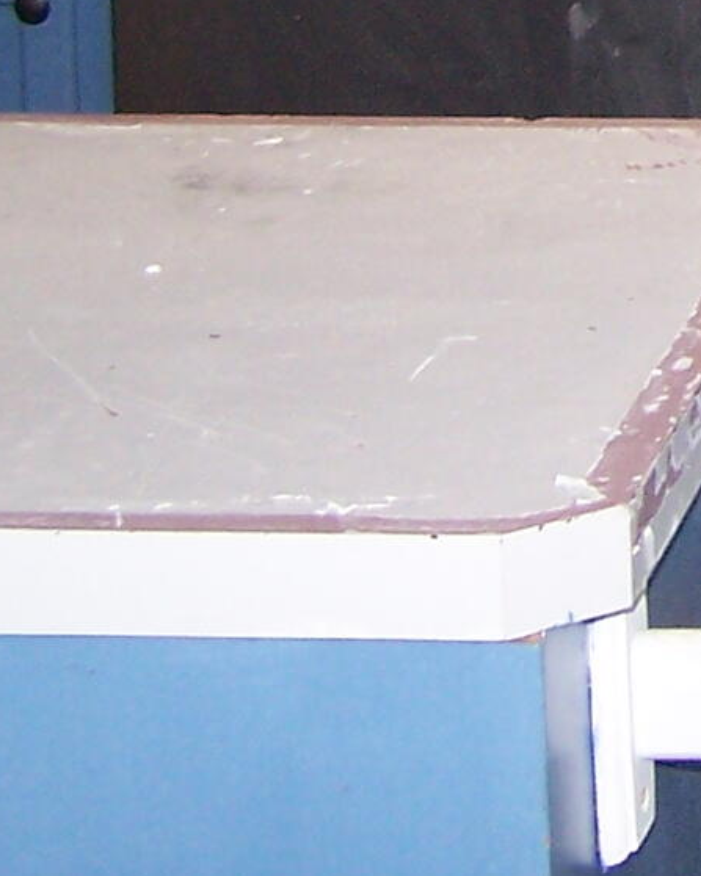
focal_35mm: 171
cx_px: 1628
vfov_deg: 10.9
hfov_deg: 8.4
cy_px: -396
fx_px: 4436
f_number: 2.8
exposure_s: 1/60
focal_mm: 6.3
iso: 140
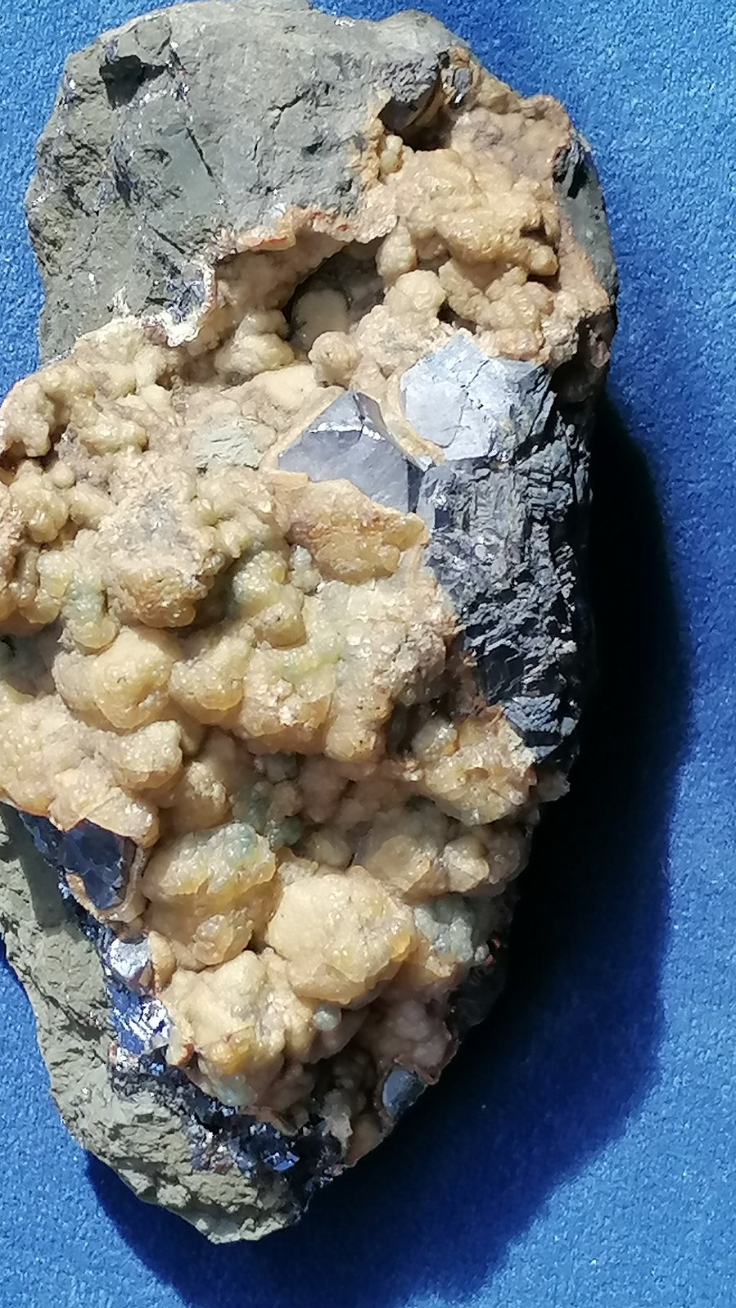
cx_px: 248
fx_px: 3330
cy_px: 654
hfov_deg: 12.6
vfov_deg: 22.2
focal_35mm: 96
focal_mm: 4.75
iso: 80
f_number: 1.8
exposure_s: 1/100
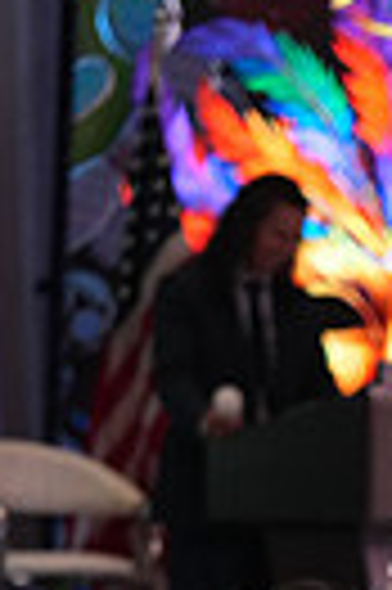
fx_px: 7615
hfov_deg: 2.9
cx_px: 791
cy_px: 1275
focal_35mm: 465
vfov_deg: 4.4
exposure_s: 1/500
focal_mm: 105
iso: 2500
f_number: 4
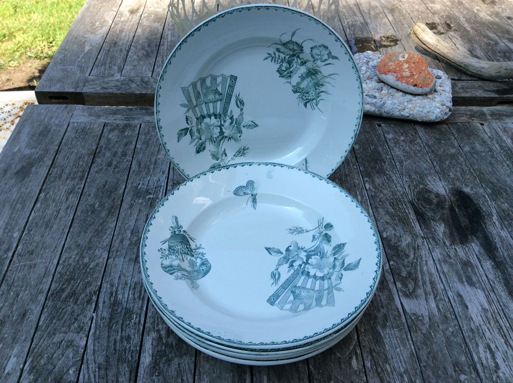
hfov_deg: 56.9
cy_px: 192
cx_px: 256
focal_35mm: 32
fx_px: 474
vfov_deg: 44.1
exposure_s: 1/403
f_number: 2.4
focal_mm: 3.3
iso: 32
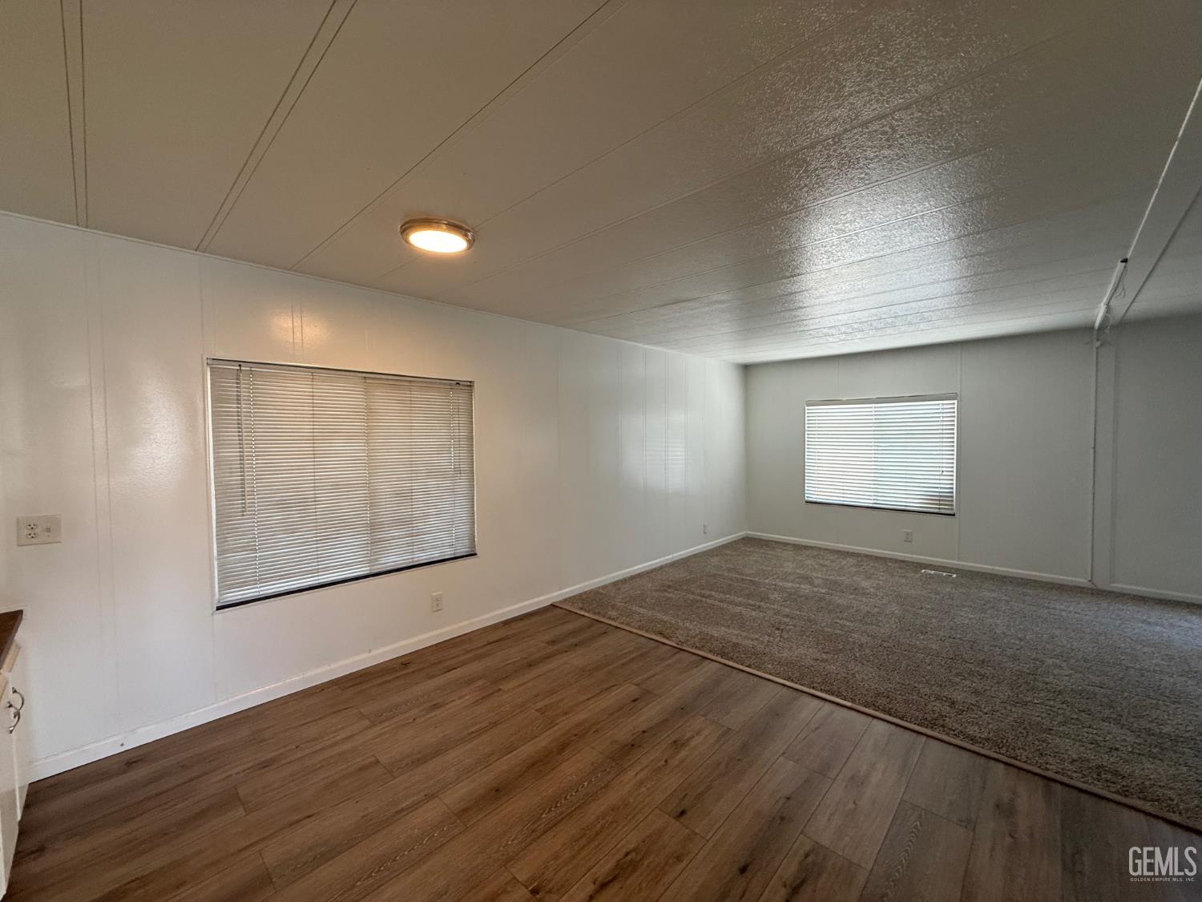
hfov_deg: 102.1
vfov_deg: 85.7
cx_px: 601
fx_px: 486
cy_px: 451
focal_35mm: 14
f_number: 2.2
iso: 125
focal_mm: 2.22
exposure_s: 1/120
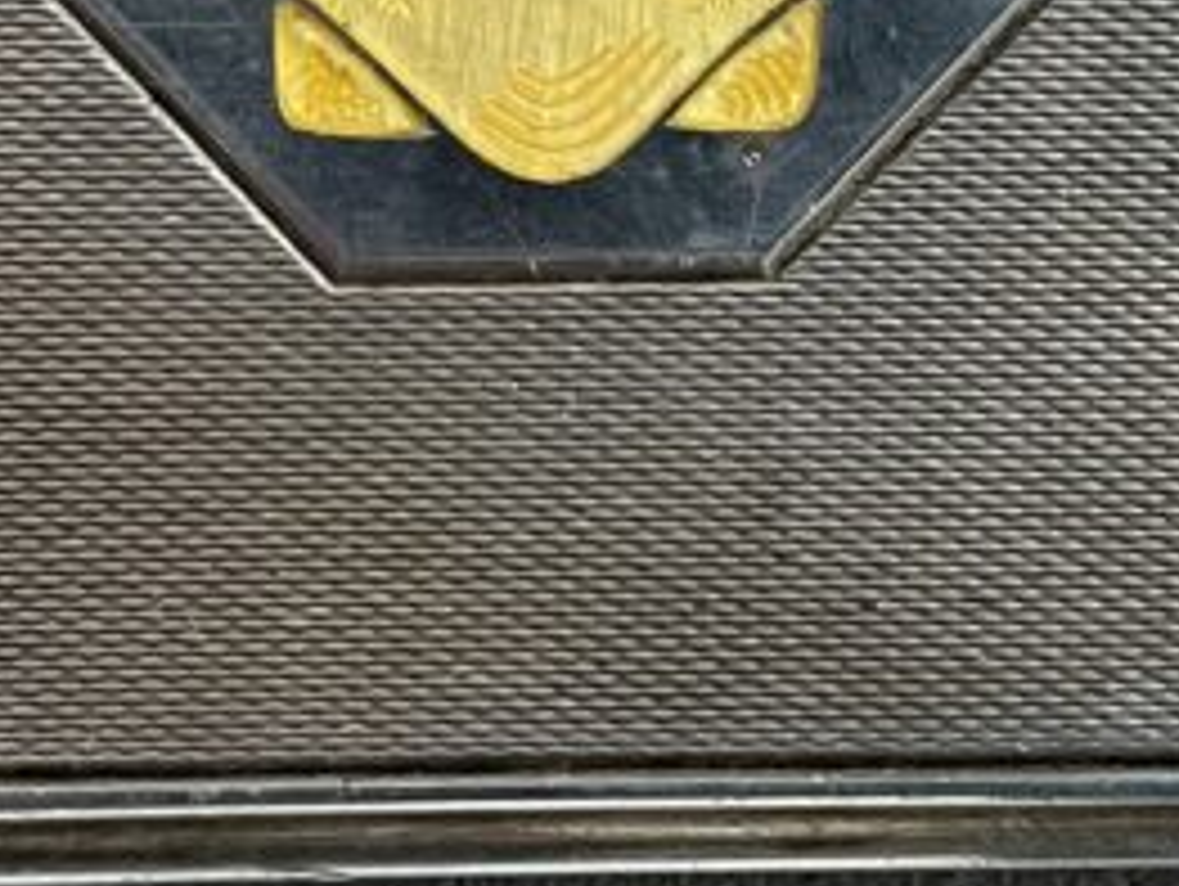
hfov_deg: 16.5
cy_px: -112
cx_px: 446
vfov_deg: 12.2
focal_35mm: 119
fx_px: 4057
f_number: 1.6
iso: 320
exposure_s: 1/60
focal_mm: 4.2
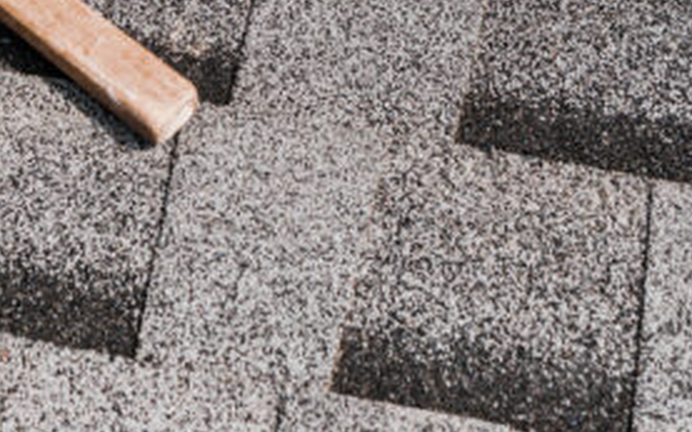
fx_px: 2206
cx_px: 157
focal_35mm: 117
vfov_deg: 10.7
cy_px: -260
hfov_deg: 17.7
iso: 100
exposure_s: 1/1000
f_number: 3.5
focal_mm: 31
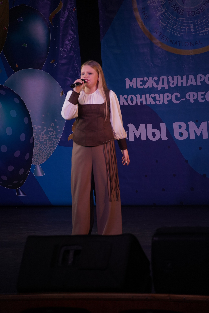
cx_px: 104
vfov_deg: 11.6
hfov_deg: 7.8
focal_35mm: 177
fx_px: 1541
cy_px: 156
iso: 1600
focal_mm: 177
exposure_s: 1/250
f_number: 5.6
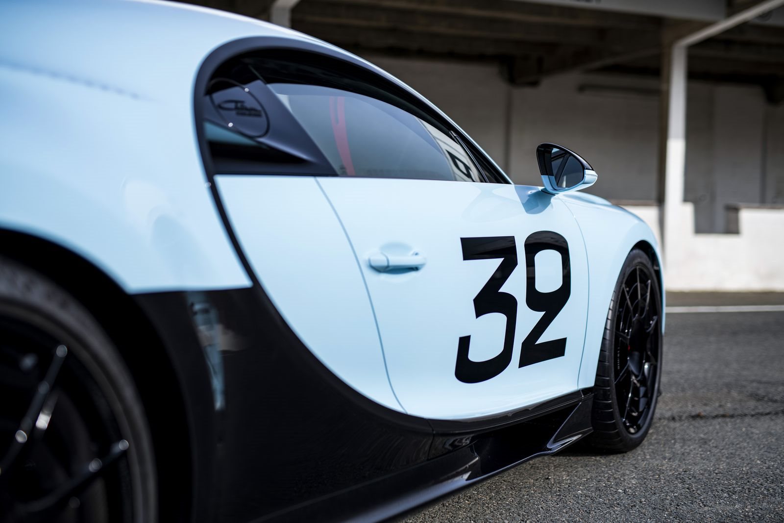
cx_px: 392
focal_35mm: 50
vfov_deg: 27.0
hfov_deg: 39.6
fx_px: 1089
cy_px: 262
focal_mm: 50
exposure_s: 1/400
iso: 31
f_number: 2.2
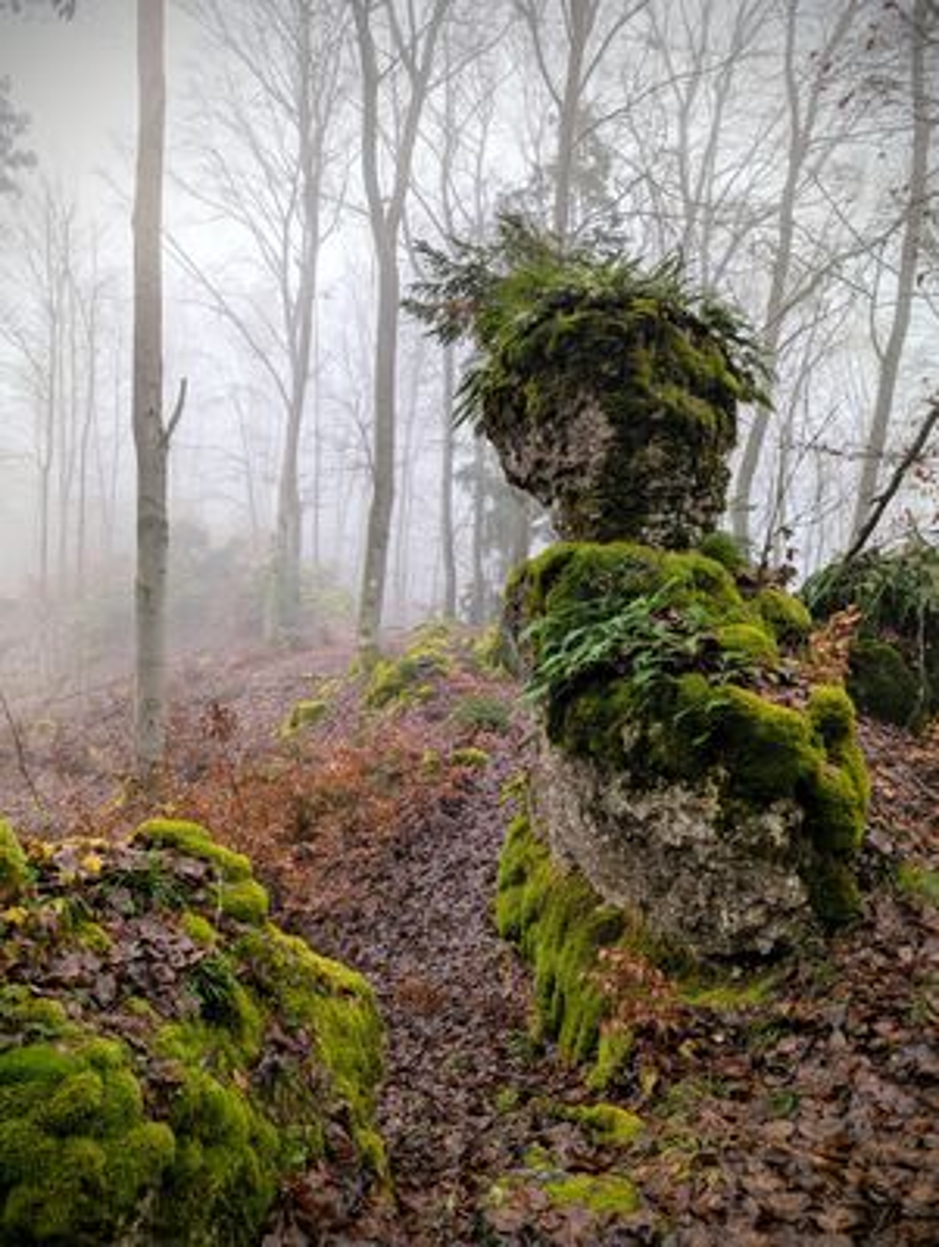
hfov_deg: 56.9
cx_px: 470
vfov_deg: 71.5
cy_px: 624
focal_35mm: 24
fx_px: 866
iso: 44
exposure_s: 1/288
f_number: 1.85
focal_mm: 6.81
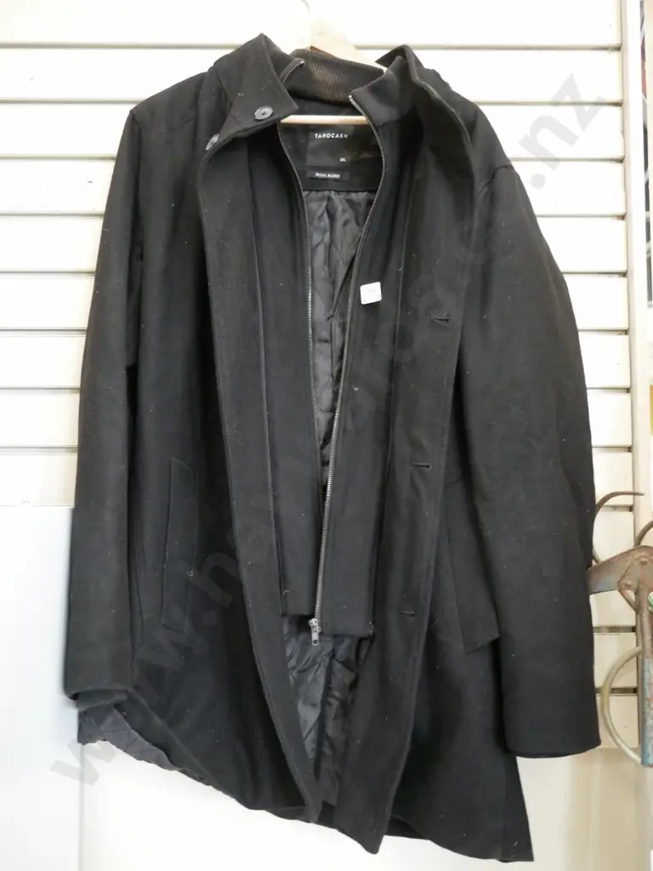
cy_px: 436
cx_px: 326
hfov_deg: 41.8
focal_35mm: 34
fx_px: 855
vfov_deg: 54.0
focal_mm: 17
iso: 3200
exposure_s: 1/50
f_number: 4
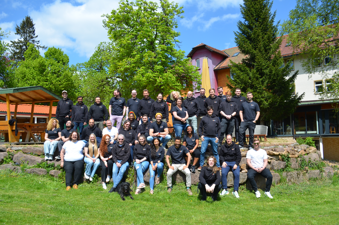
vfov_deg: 43.4
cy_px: 112
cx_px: 170
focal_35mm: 30
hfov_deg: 62.0
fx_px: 282
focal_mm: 20
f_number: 6.3
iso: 400
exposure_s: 1/1600
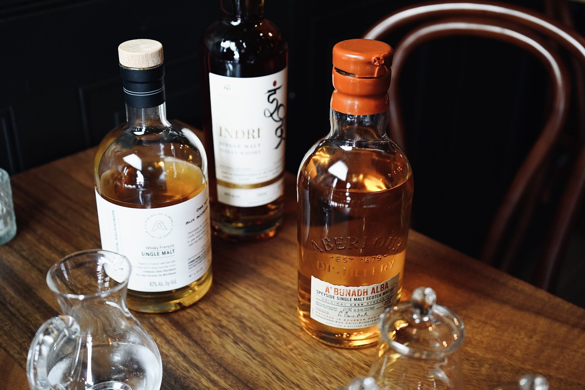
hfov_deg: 45.4
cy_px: 195
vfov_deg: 31.2
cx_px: 292
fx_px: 699
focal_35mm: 43
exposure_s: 1/160
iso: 4000
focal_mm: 43
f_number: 4.5
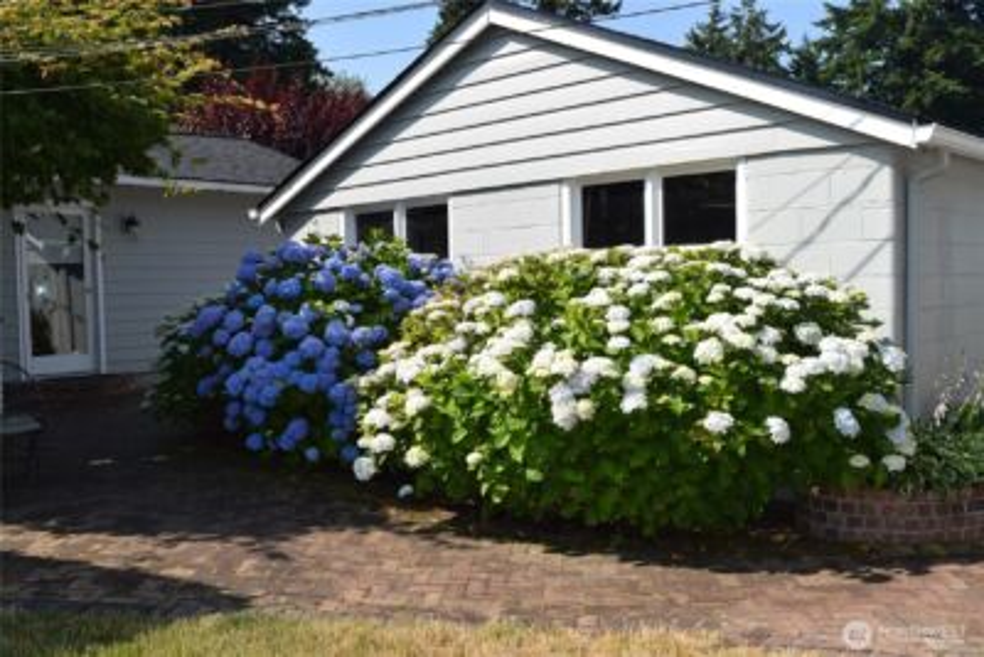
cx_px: 492
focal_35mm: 36
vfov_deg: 36.9
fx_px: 984
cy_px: 328
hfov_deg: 53.1
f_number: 9
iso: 100
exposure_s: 1/200
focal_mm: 24
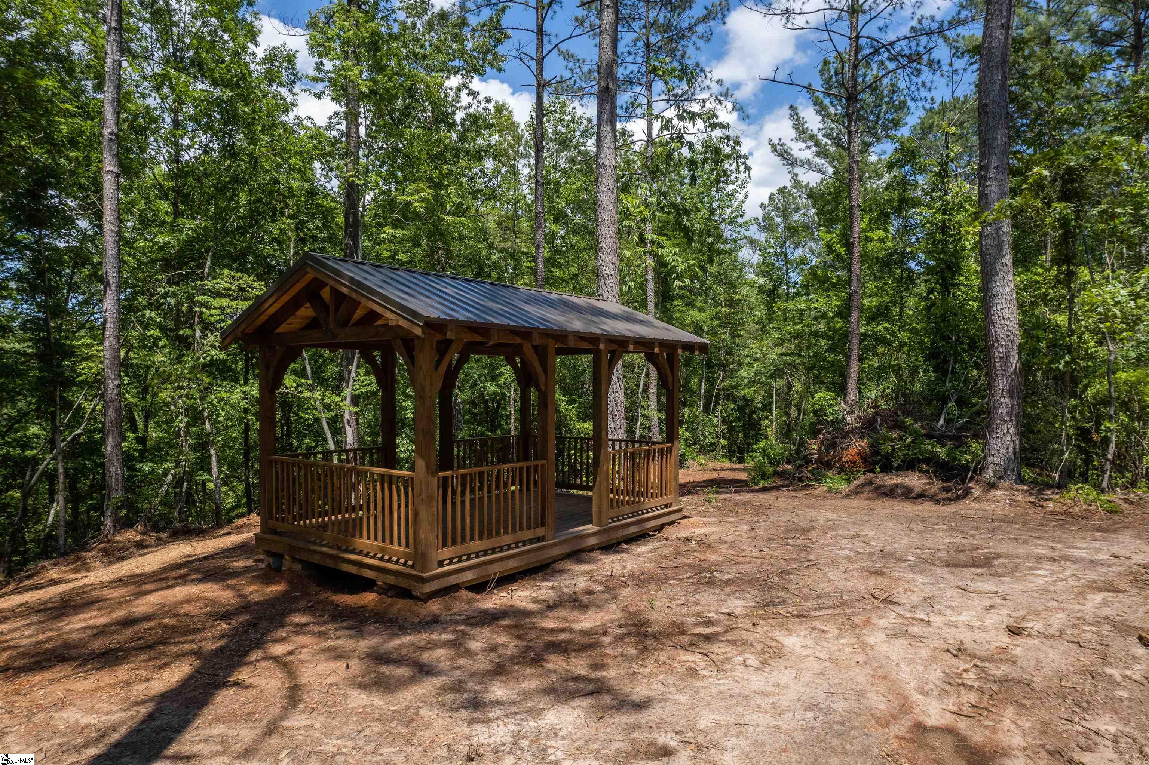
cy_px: 382
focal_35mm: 22
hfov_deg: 78.6
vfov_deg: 57.2
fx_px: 702
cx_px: 574
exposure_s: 1/1600
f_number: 2.8
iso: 100
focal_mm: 8.38
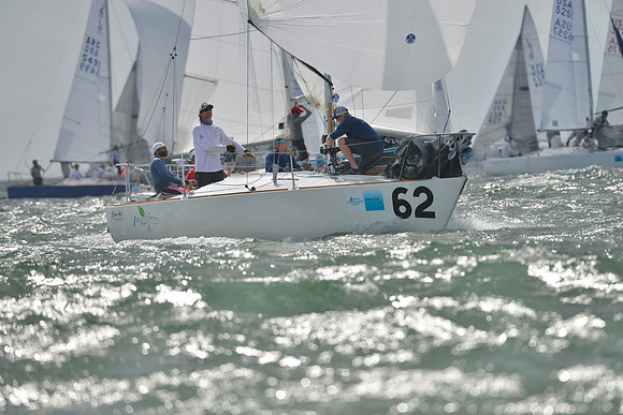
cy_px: 208
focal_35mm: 400
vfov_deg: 3.4
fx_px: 6924
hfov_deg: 5.2
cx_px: 312
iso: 280
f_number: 6.3
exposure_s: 1/2000
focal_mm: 400
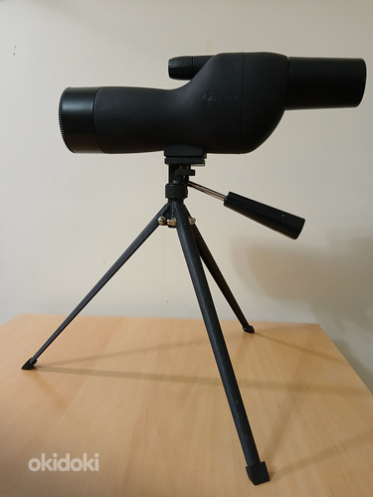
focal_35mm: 26
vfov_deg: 67.3
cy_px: 248
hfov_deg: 53.1
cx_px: 186
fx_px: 374
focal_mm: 3.98
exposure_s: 1/25
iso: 320
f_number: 1.8
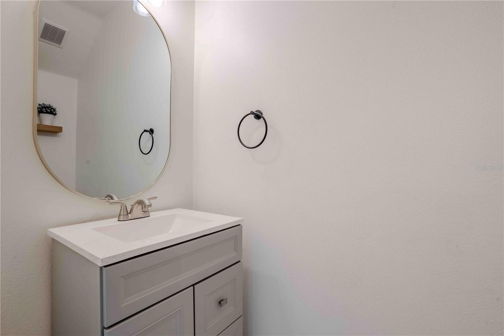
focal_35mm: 16
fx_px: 224
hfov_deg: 96.7
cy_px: 168
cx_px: 252
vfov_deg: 73.7
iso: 800
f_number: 10
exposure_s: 1/800
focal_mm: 16
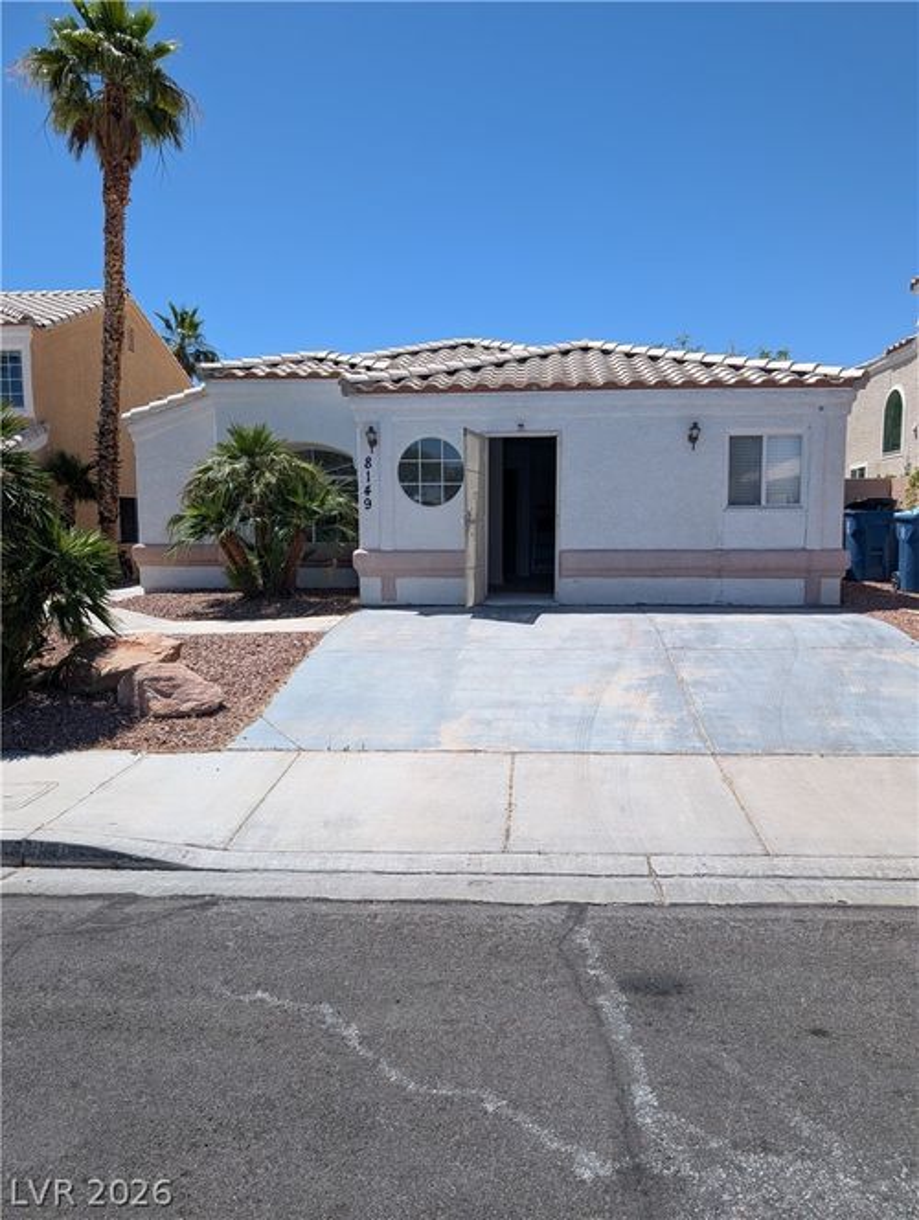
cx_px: 460
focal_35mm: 24
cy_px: 610
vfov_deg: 71.5
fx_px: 847
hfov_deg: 56.9
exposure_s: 1/1431
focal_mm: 6.9
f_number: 1.68
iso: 27
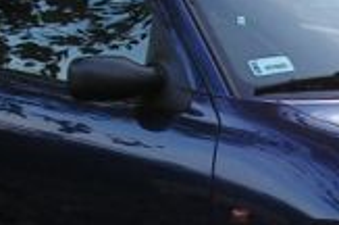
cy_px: 221
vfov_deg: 6.1
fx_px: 2115
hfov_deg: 9.2
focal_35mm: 225
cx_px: 243
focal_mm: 7.4
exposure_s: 1/40
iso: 80
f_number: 3.2
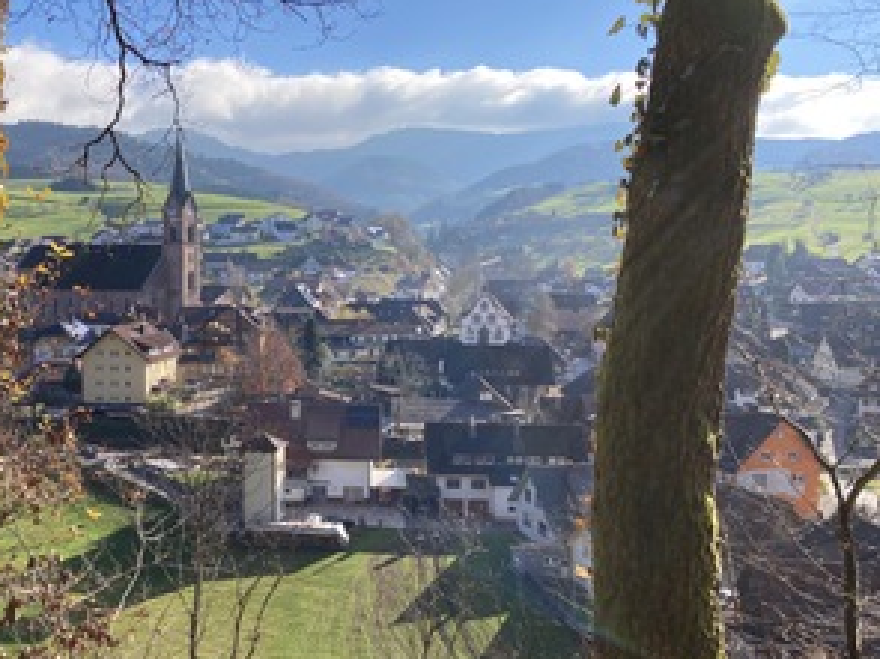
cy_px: 331
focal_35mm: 38
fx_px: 966
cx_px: 313
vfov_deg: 37.7
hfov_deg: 48.4
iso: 20
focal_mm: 3.99
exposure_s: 1/941
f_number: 1.8
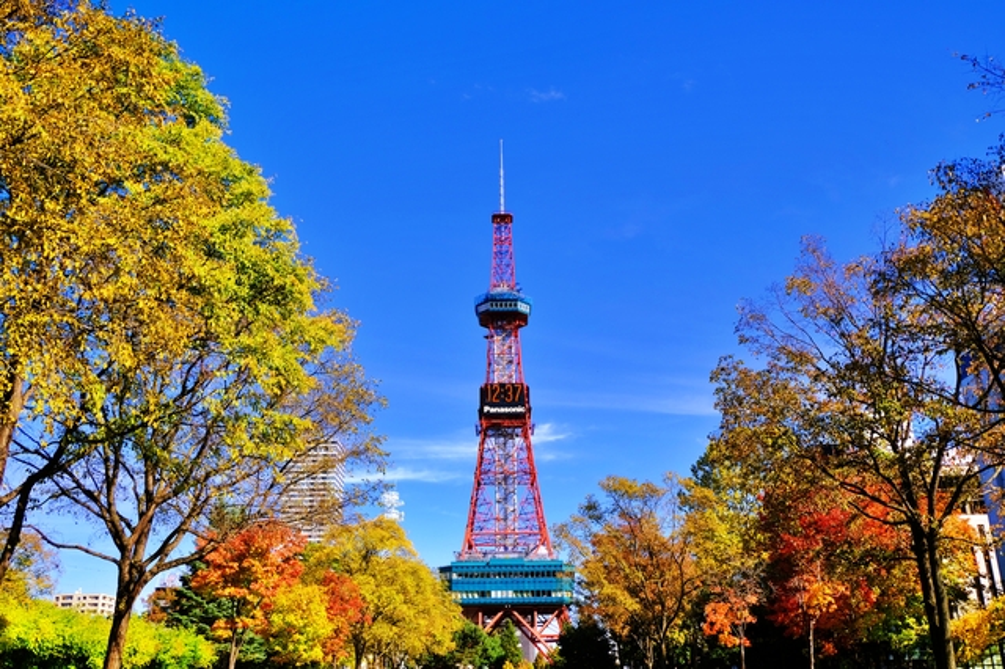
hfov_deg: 60.3
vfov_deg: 42.3
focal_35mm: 31
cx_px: 502
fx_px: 865
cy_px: 334
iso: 100
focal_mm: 20.9
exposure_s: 1/90
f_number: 11
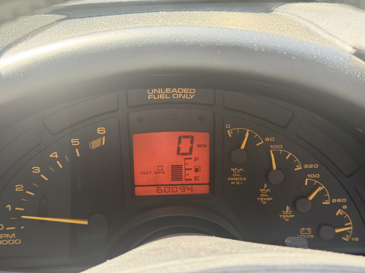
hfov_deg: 39.7
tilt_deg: -20.8
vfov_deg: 30.3
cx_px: 182
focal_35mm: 48
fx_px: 506
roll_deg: +1.2
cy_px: 136
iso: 200
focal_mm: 6.76
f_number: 1.78
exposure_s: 1/107
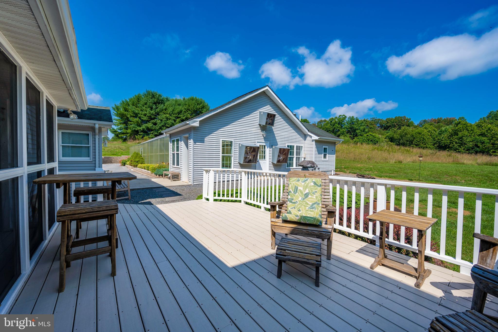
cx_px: 249
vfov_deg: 81.2
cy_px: 166
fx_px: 194
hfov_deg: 104.3
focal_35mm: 14
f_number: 8
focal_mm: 14
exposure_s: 1/320
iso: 64
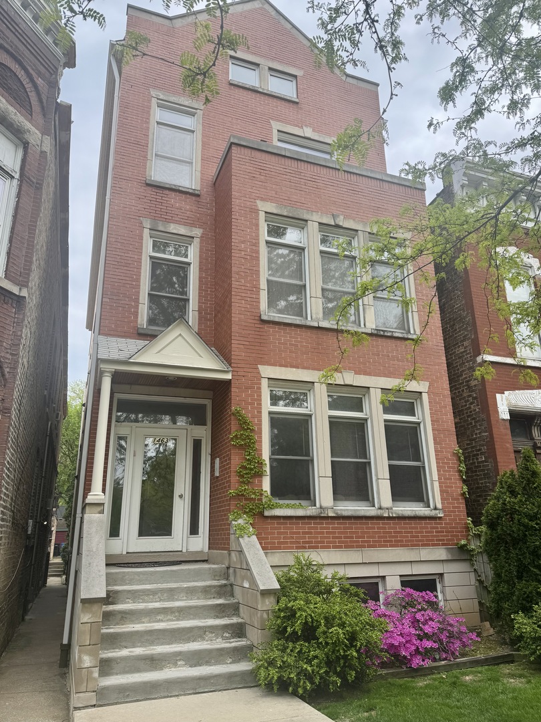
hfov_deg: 56.8
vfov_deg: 71.6
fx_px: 500
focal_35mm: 24
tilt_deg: +18.7
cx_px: 270
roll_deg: +0.7
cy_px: 361
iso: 80
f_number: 1.78
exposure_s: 1/1767
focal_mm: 6.76
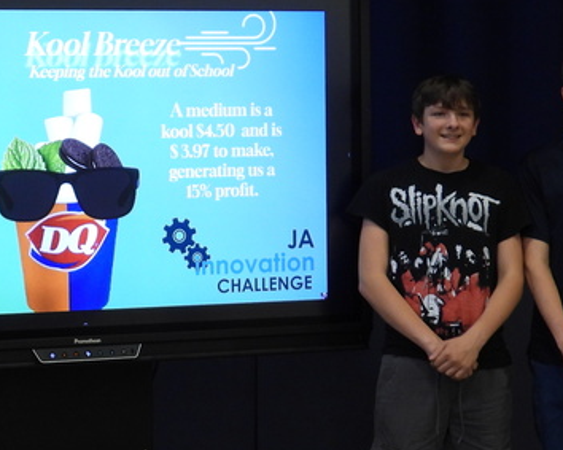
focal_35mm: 113
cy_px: 149
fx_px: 1882
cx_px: 40
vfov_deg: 13.6
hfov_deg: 16.7
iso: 180
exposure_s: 1/30
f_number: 3.2
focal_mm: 7.1
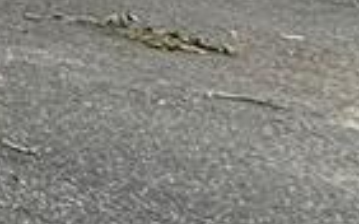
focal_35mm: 108
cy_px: -339
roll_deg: -0.7
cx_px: -929
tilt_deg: +6.7
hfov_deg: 9.3
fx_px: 1056
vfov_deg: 10.3
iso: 50
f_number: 2.2
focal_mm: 2.22
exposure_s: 1/985
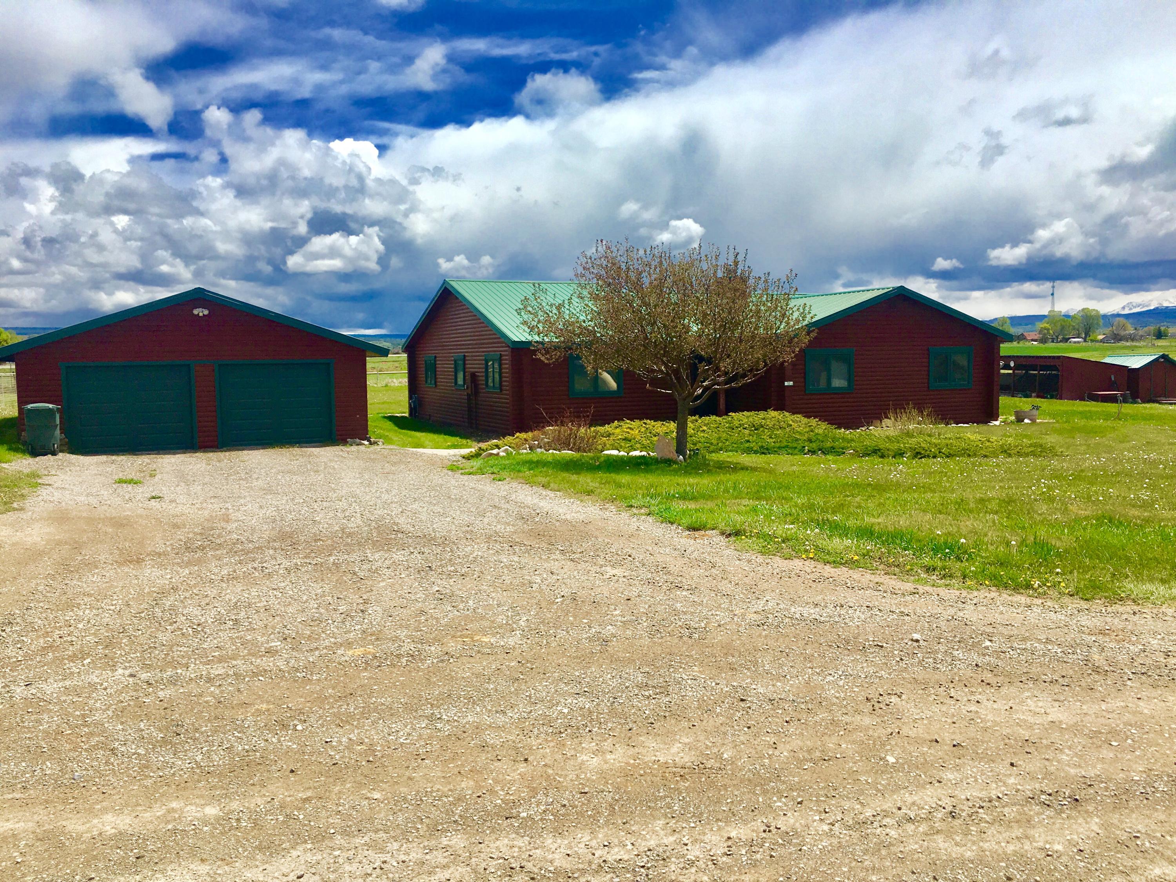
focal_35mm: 29
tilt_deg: -4.3
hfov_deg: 61.7
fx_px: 985
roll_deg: +0.3
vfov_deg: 48.2
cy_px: 441
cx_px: 588
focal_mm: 4.15
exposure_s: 1/3205
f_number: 2.2
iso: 25
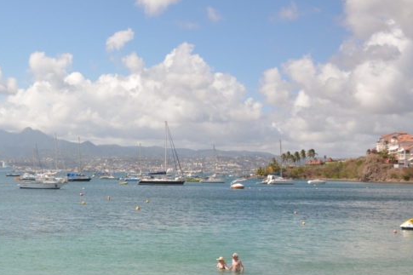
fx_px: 654
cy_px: 194
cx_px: 19
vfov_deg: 23.6
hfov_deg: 32.7
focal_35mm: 57
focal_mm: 18
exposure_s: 1/4000
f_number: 3.5
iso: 500
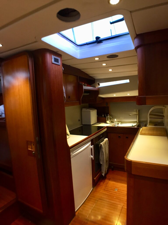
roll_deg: +2.9
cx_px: 84
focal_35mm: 29
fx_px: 188
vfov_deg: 61.7
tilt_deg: -4.4
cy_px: 112
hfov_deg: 48.2
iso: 125
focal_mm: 4.15
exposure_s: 1/33
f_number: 2.2
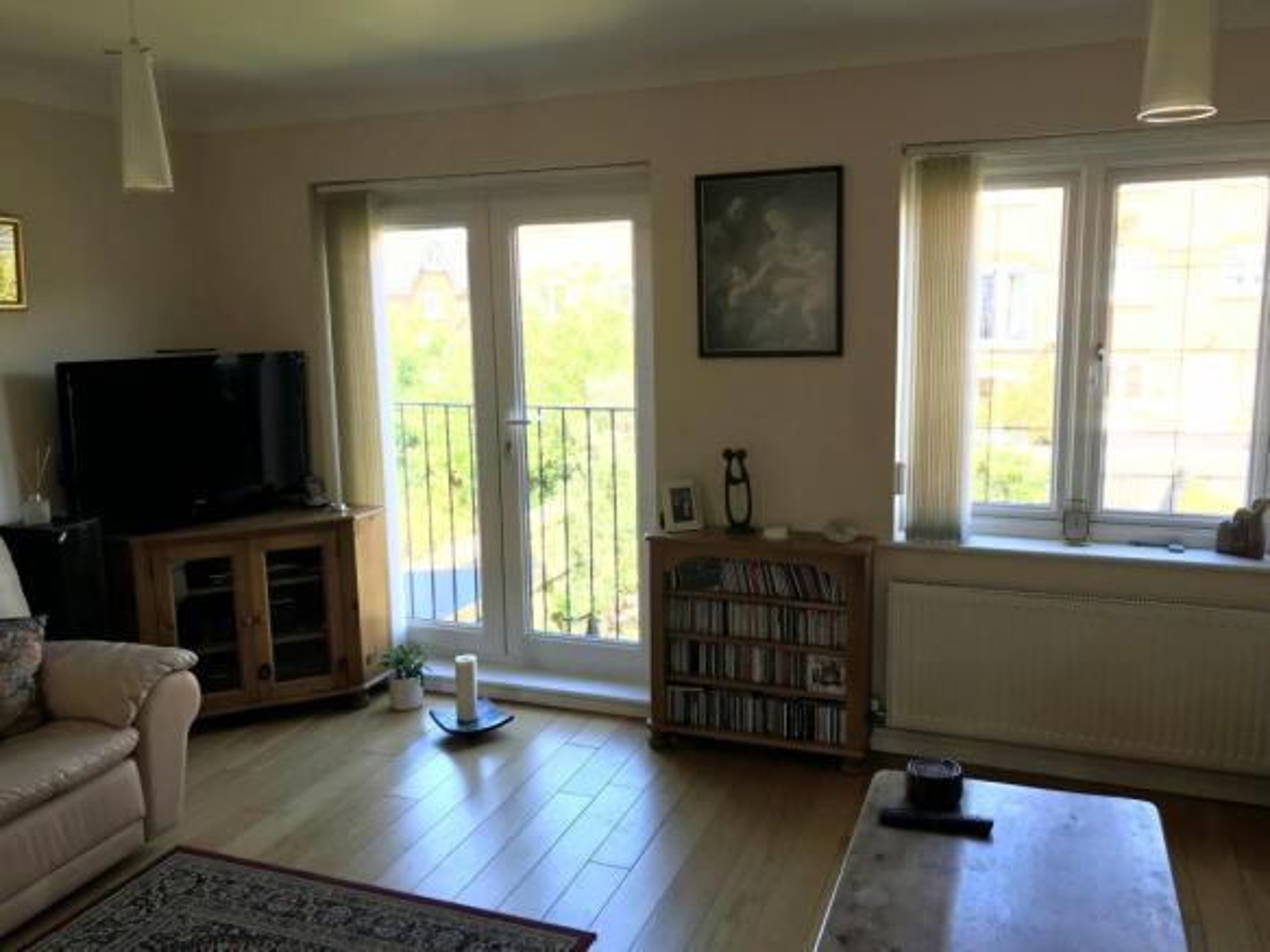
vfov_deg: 49.7
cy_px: 476
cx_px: 635
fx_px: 1027
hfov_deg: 63.5
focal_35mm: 28
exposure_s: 1/100
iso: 25
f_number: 1.8
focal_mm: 3.99
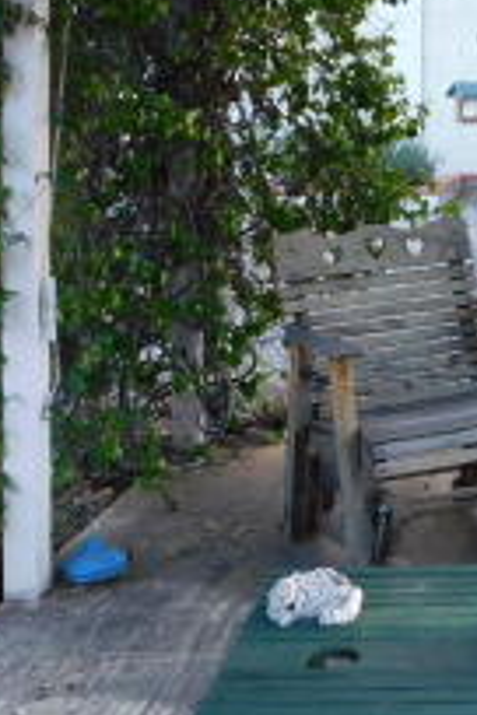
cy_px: 112
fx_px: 1491
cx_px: 621
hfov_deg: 17.1
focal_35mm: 75
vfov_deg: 26.3
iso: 125
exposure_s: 1/50
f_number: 3
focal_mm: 4
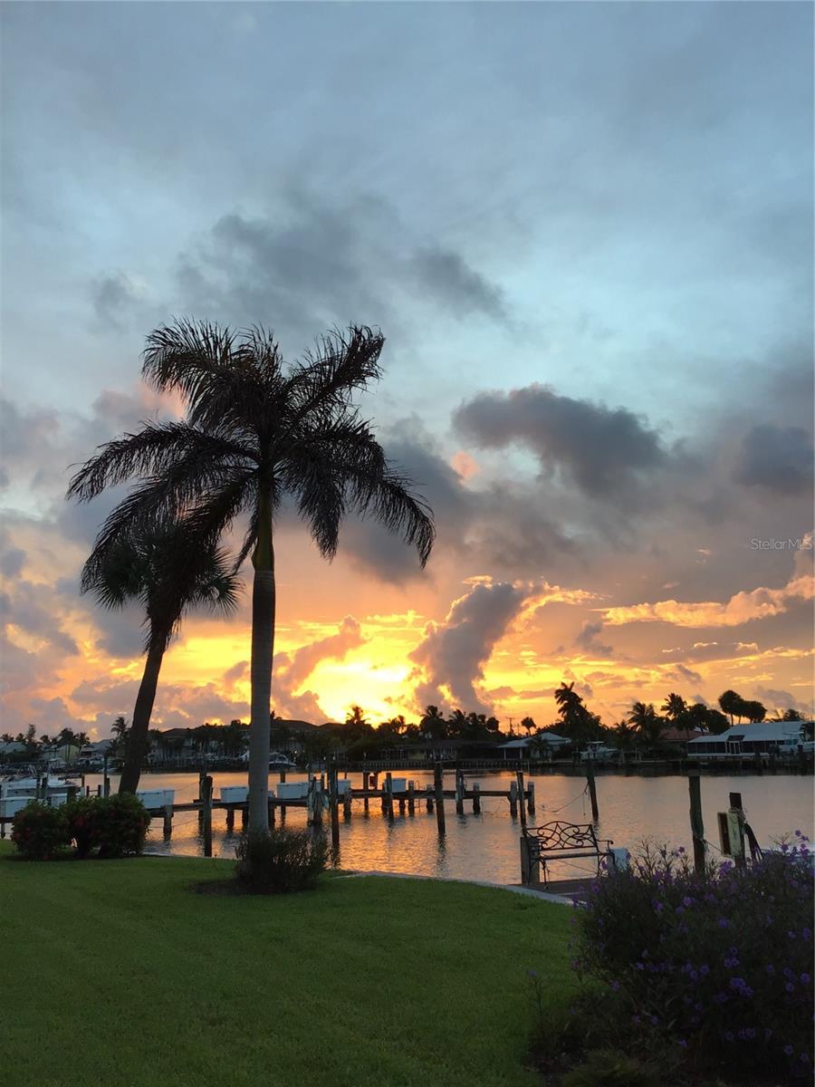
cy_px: 544
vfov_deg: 58.4
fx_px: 973
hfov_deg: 45.4
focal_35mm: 31
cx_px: 408
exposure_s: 1/60
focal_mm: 3.3
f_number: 2.4
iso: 25
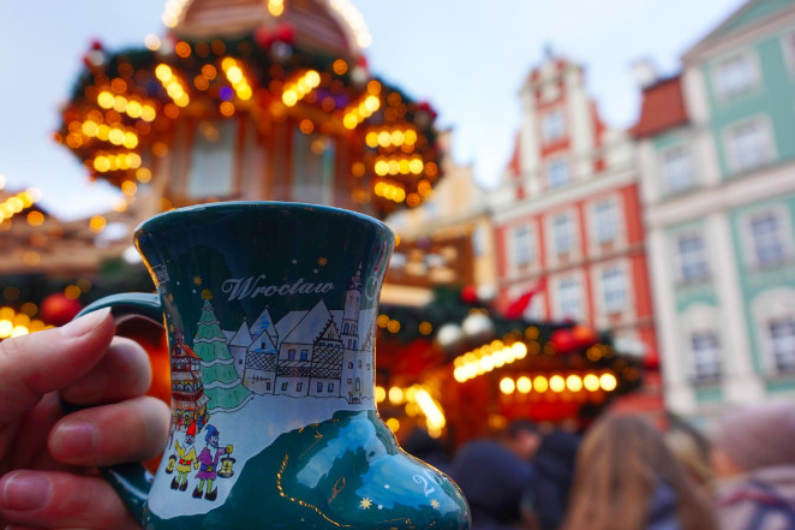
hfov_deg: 63.7
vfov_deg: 44.8
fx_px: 640
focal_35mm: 29
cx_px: 391
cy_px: 303
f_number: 4.5
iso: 100
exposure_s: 1/80
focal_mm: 16
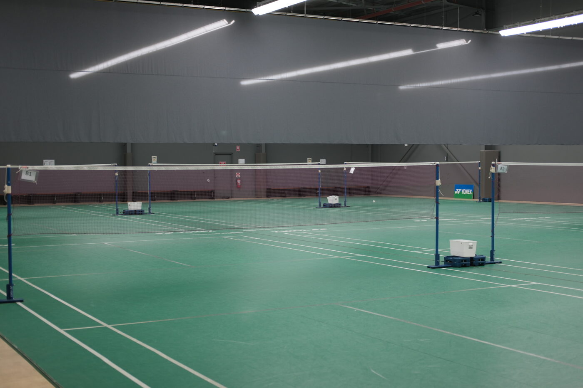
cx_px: 292
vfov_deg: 25.5
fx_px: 858
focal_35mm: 53
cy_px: 194
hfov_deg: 37.5
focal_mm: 35
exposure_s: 1/105
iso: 250
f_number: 2
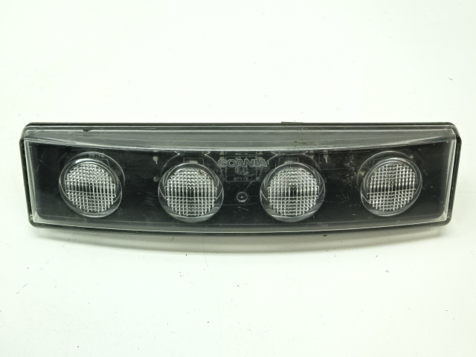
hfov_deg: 35.5
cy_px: 178
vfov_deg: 27.0
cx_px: 238
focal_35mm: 54
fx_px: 743
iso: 320
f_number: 4.5
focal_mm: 9.18
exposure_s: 1/60
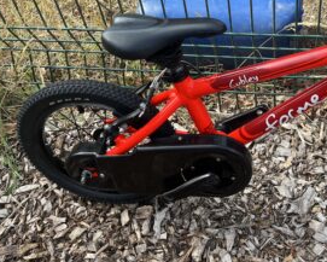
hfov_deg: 39.8
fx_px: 436
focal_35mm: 45
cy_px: 74
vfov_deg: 33.0
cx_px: 252
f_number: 1.6
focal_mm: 5.1
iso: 50
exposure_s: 1/657
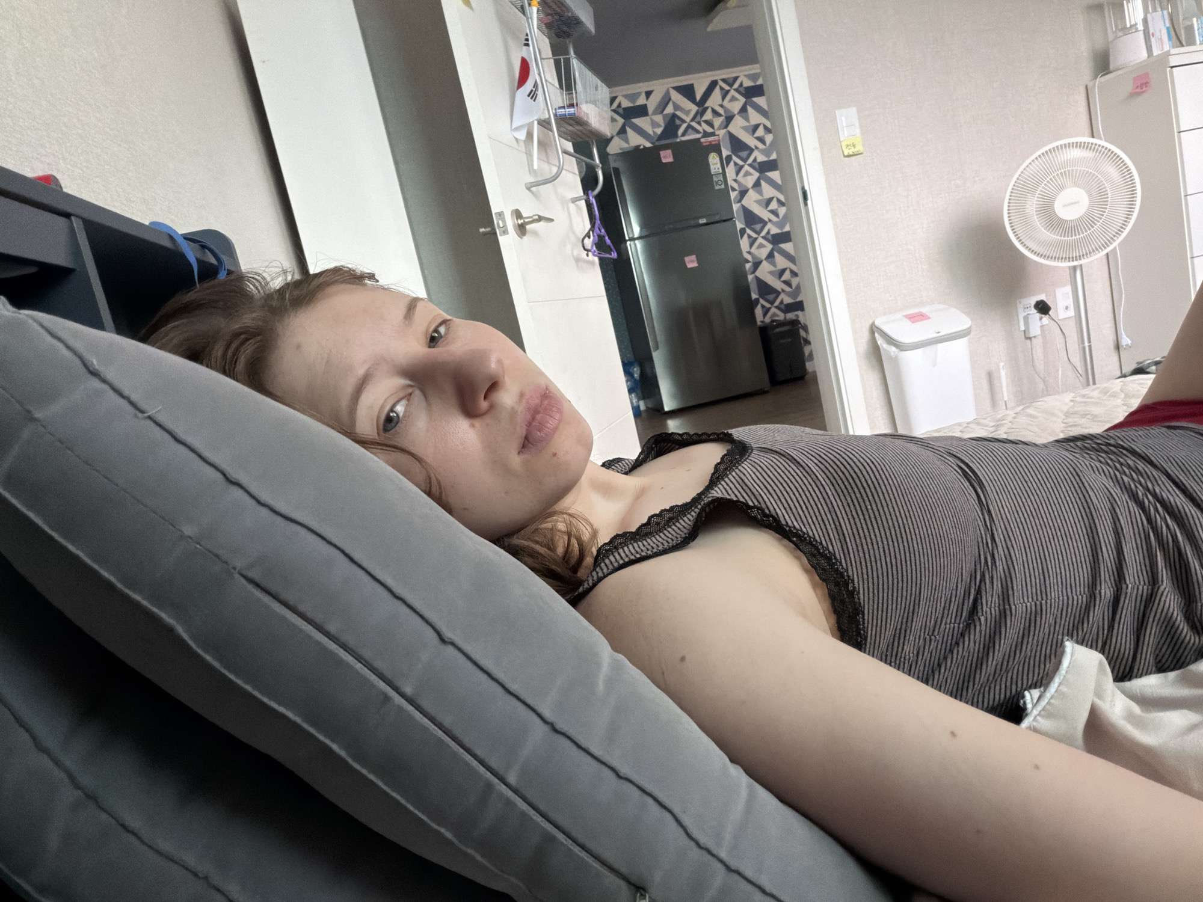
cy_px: 451
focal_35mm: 23
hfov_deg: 73.9
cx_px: 602
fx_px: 799
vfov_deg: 58.9
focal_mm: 2.71
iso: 320
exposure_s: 1/60
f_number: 1.9
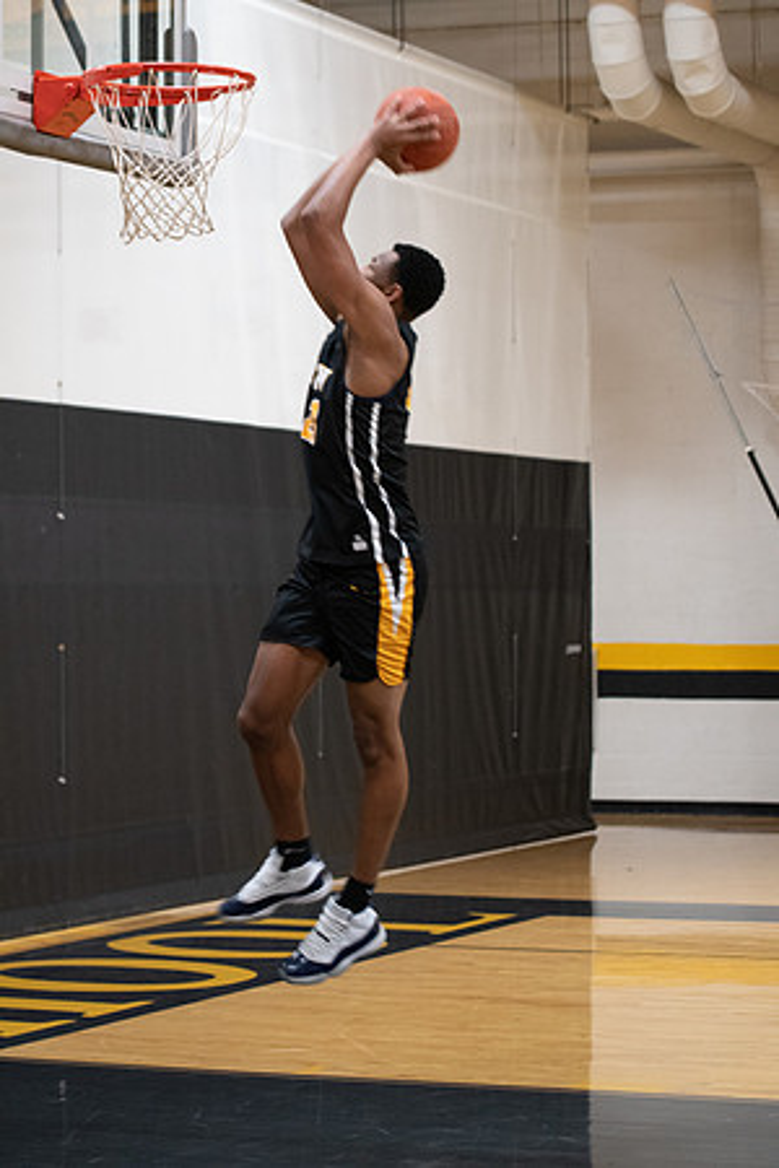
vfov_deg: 19.5
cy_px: 584
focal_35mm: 105
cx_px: 390
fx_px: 3408
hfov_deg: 13.0
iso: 2000
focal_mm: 70
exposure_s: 1/200
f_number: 2.8
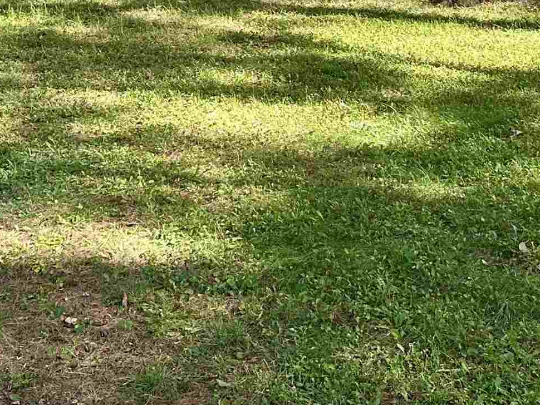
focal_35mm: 76
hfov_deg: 25.6
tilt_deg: -0.7
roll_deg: +0.7
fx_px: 1186
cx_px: 199
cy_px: -143
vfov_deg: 17.9
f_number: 1.78
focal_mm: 6.86
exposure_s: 1/377
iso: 80
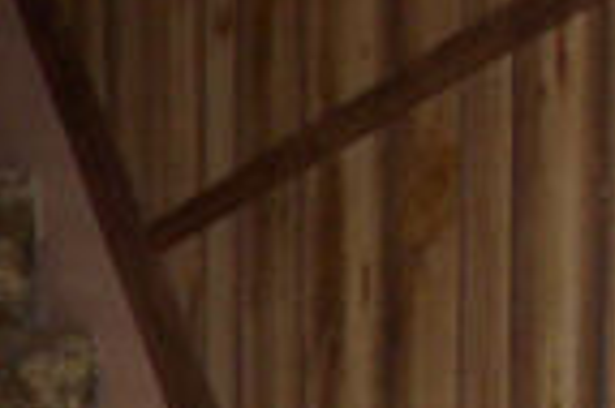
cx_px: -746
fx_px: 3259
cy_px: 1136
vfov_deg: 6.6
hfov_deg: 9.8
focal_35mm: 191
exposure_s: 1/60
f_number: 2.8
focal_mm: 5.6
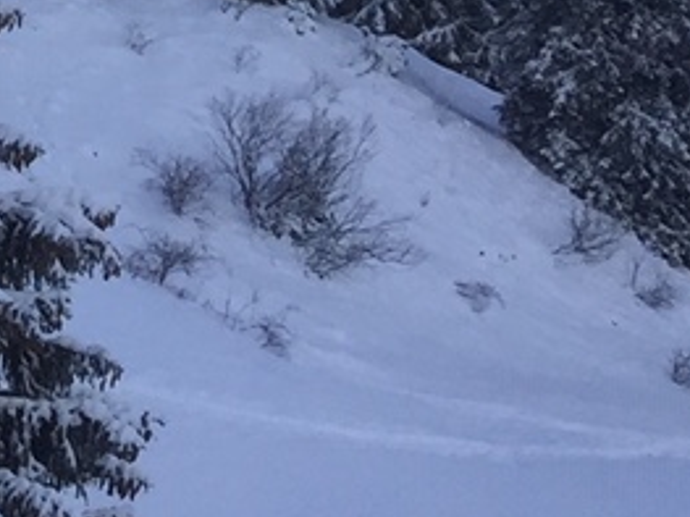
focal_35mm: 180
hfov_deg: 9.1
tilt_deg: -4.1
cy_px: -772
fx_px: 3586
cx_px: -1286
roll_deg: -1.2
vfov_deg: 7.6
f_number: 2.2
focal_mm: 4.15
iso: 32
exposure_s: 1/1721
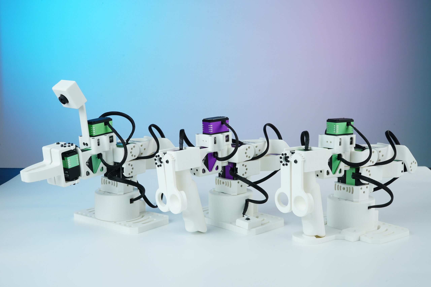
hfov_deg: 44.5
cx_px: 216
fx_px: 527
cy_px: 144
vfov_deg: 30.5
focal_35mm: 44
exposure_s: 1/30
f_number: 18
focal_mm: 44
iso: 800
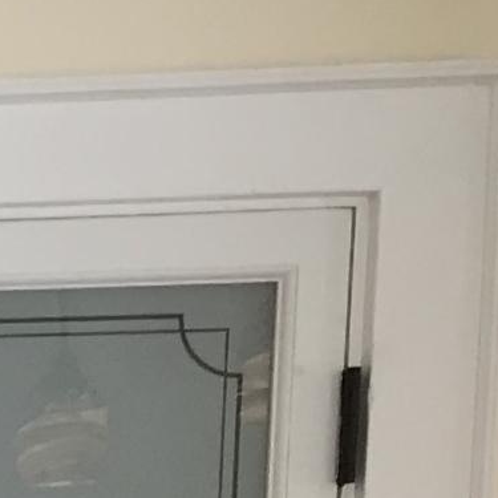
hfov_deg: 7.2
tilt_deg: -8.4
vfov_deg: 8.1
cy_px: 1201
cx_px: -1267
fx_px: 3223
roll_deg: +1.4
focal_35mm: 198
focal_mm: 3.99
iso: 20
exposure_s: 1/182
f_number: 1.8
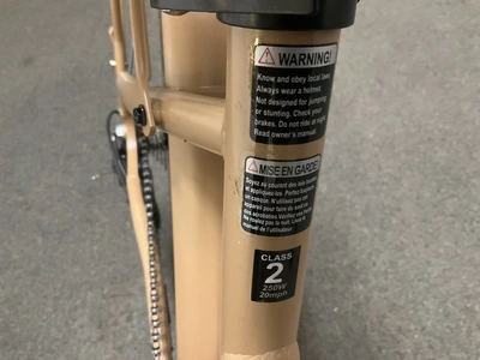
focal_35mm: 29
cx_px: 240
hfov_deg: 61.7
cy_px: 180
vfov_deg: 48.2
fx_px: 402
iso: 400
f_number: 1.8
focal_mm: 3
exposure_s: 1/30
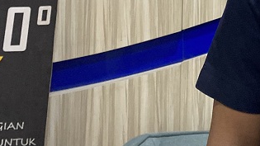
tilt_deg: +2.6
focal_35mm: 90
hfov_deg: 21.5
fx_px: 620
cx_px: 335
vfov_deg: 12.2
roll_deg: +0.0
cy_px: -127
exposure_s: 1/50
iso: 400
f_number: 1.8
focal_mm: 4.25
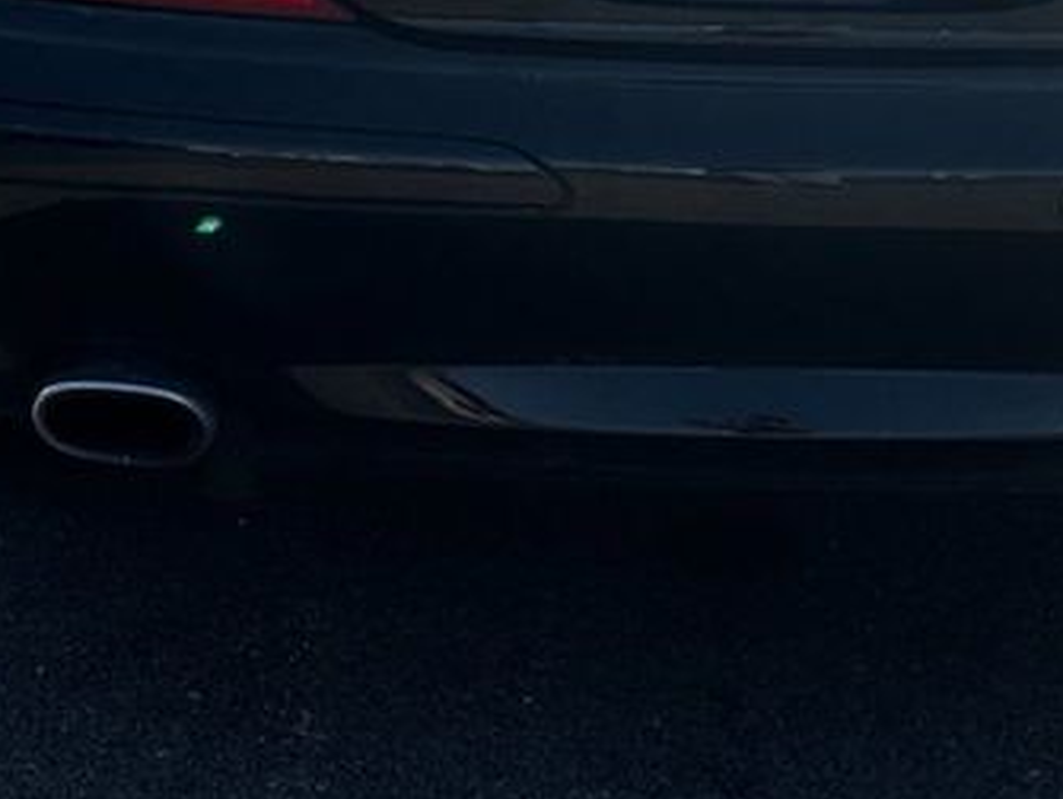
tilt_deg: -13.2
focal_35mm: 147
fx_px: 4517
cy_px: -181
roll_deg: -0.6
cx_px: 672
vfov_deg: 9.9
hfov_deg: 13.4
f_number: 1.78
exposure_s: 1/3425
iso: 64
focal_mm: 6.76
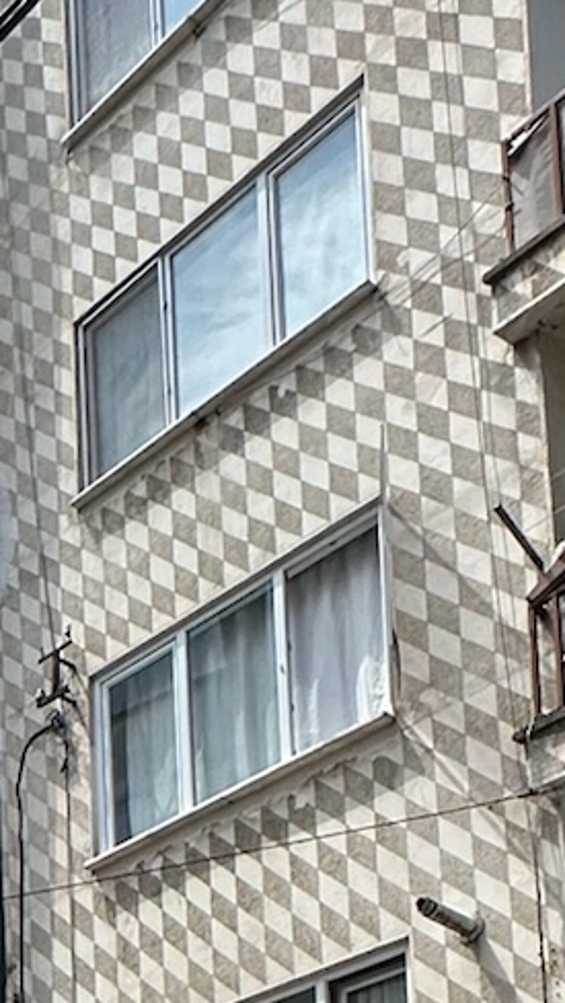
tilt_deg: +2.1
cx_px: -351
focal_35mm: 64
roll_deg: -1.2
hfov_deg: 16.6
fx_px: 1702
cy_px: 1533
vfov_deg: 24.7
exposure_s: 1/1553
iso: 50
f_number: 2.2
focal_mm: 2.22
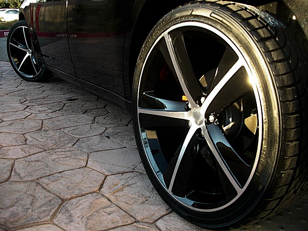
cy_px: 116
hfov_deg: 51.4
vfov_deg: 39.7
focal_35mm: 36
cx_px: 154
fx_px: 320
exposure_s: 1/125
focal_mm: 6.3
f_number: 2.8
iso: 100
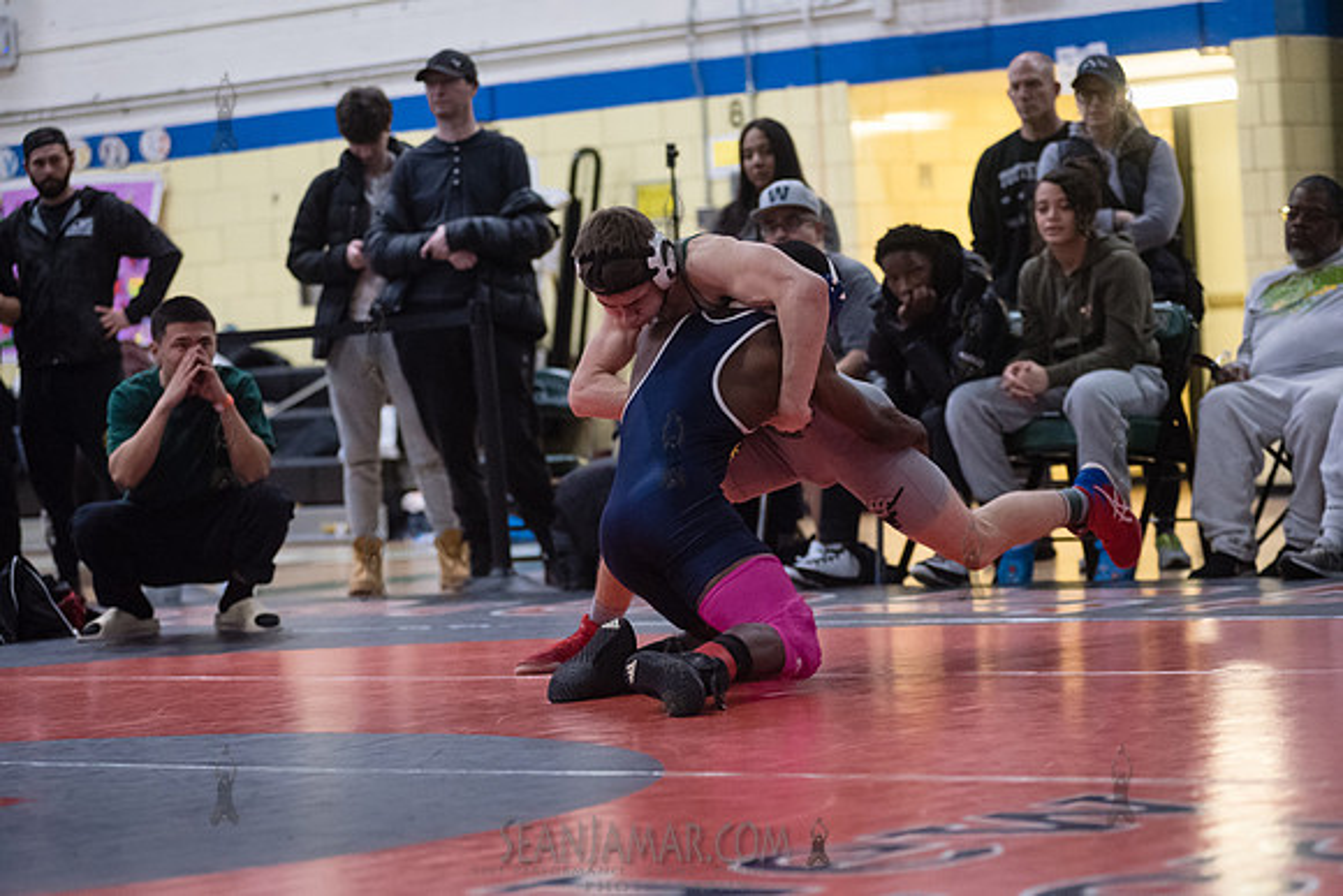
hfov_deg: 18.3
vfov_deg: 12.2
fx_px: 4179
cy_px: 448
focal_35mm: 112
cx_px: 672
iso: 8000
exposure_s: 1/500
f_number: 3.5
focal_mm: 112
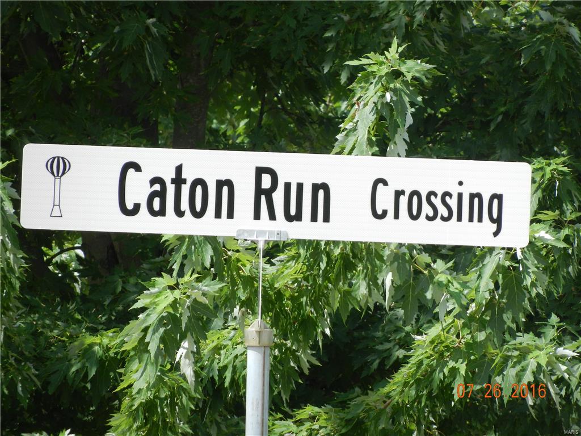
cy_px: 218
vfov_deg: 3.8
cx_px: 290
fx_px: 6512
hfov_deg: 5.1
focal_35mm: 388
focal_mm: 69.8
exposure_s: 1/400
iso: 160
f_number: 5.5
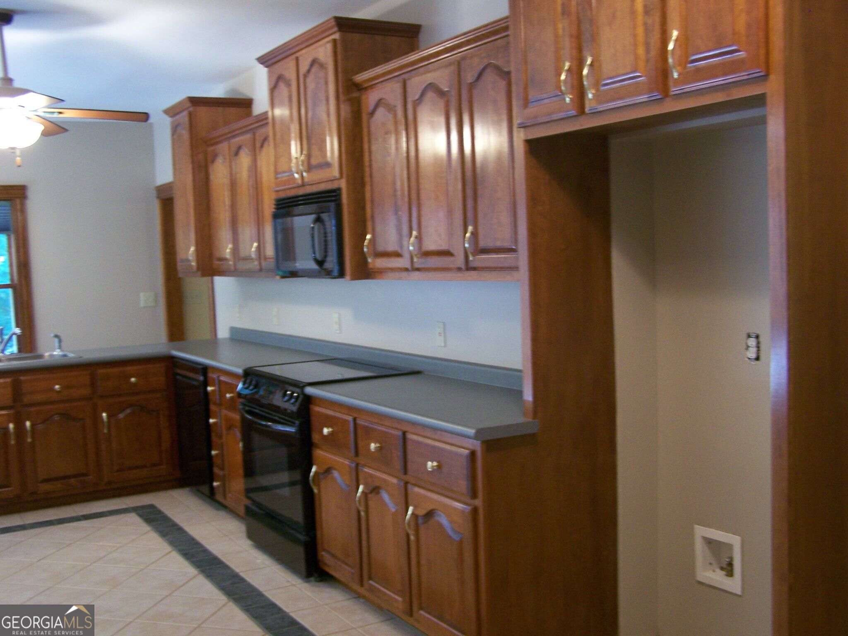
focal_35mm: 38
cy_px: 318
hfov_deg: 49.0
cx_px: 424
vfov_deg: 37.7
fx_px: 931
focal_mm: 6.3
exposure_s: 1/8
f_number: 2.8
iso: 160
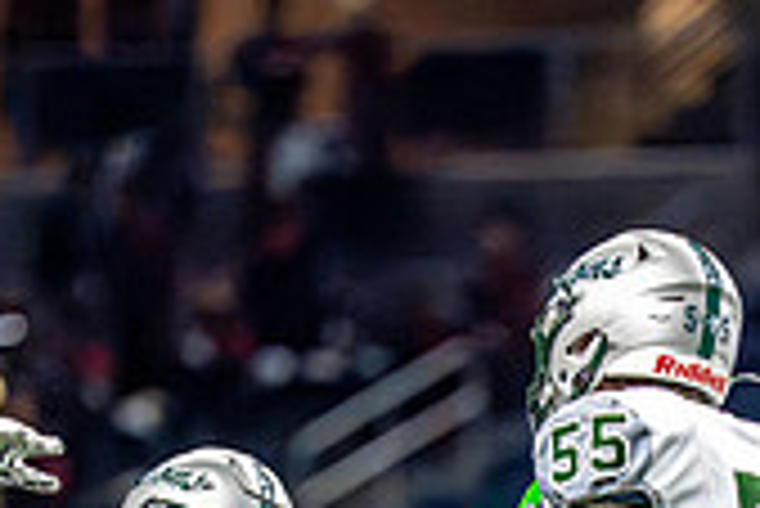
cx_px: 699
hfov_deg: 2.5
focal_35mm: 808
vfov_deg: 1.7
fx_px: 17072
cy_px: 854
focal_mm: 200
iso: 5000
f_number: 2.8
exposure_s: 1/2000
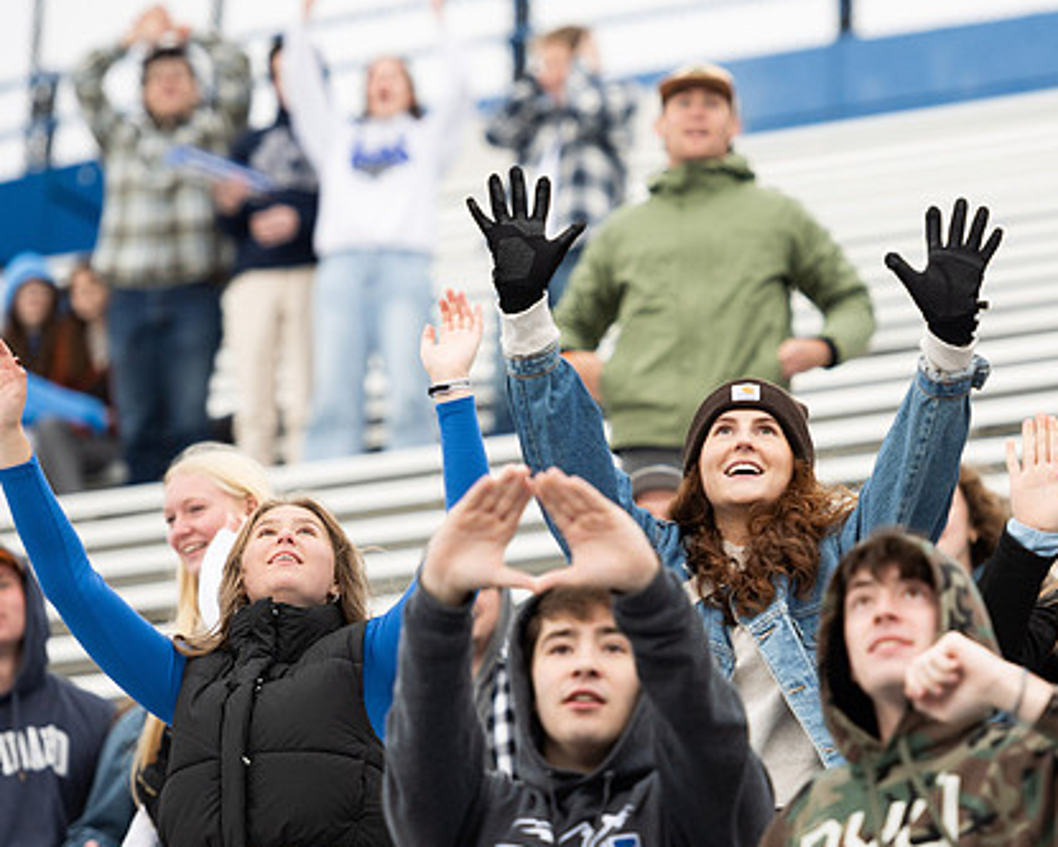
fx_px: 9237
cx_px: 707
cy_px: 436
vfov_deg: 5.2
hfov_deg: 6.6
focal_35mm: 295
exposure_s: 1/1000
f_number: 2.8
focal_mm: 170
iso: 125
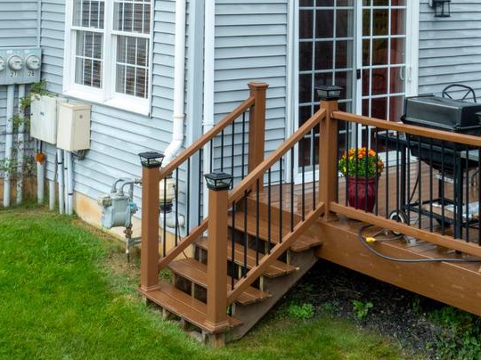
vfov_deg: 21.6
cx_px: 326
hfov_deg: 30.0
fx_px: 889
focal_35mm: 64
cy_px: -48
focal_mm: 12.29
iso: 200
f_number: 7.1
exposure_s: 1/60
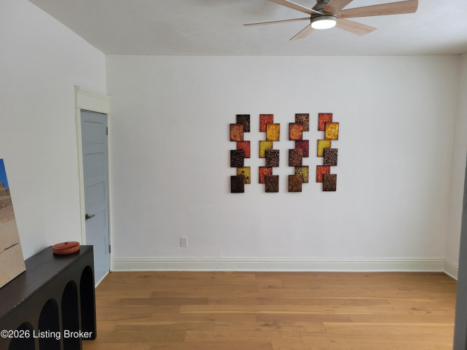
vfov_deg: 53.0
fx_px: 351
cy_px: 175
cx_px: 234
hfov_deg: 67.3
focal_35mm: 26
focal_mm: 5.4
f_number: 1.8
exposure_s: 1/120
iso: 50
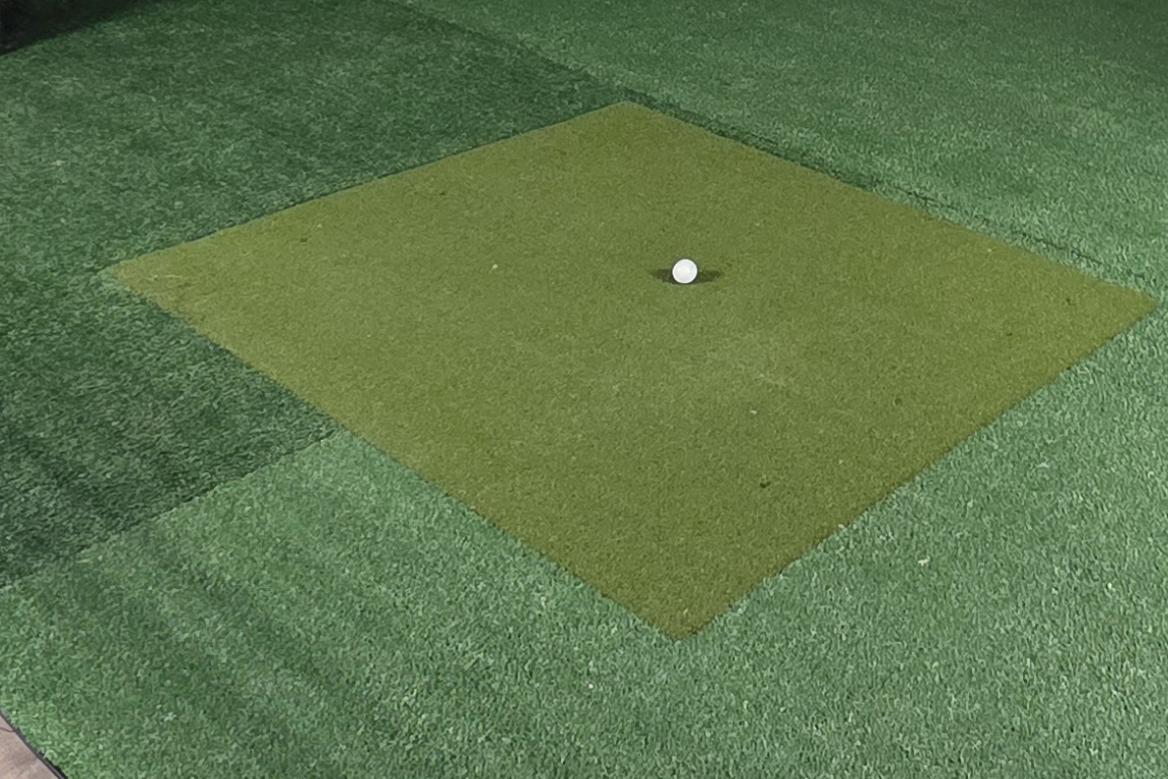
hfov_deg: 39.3
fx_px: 1525
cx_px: 1022
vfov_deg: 25.4
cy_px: -178
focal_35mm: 47
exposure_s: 1/60
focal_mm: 2.2
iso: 640
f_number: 1.9
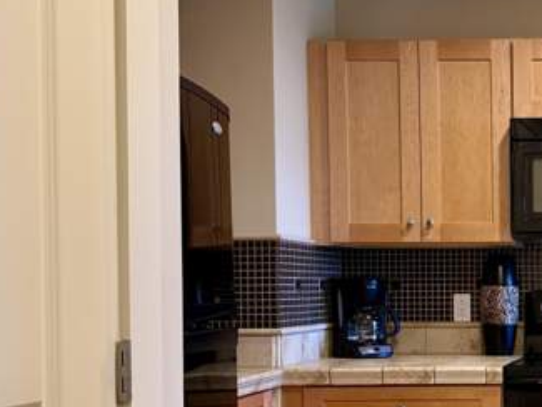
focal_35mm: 59
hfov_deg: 29.5
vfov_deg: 24.6
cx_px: 594
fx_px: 924
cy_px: 296
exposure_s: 1/60
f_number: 1.78
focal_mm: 6.76
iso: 200
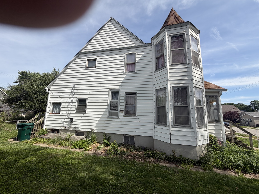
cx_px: 130
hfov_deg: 102.1
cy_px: 97
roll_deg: -1.9
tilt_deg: +9.8
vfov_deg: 85.7
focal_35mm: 14
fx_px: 105
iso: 20
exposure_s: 1/901
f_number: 2.2
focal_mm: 2.22
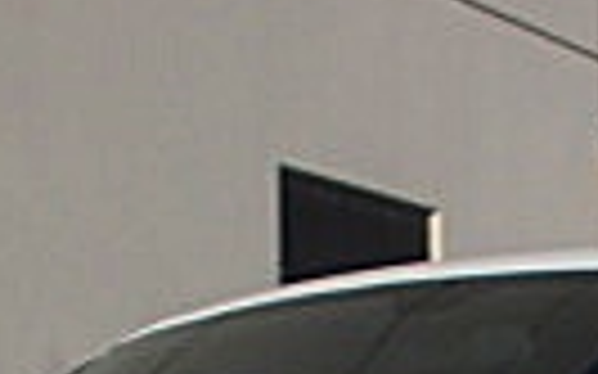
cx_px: 193
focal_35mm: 183
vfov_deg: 6.7
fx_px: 2981
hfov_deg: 11.4
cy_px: 937
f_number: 7.9
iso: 50
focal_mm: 6.3
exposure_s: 1/200
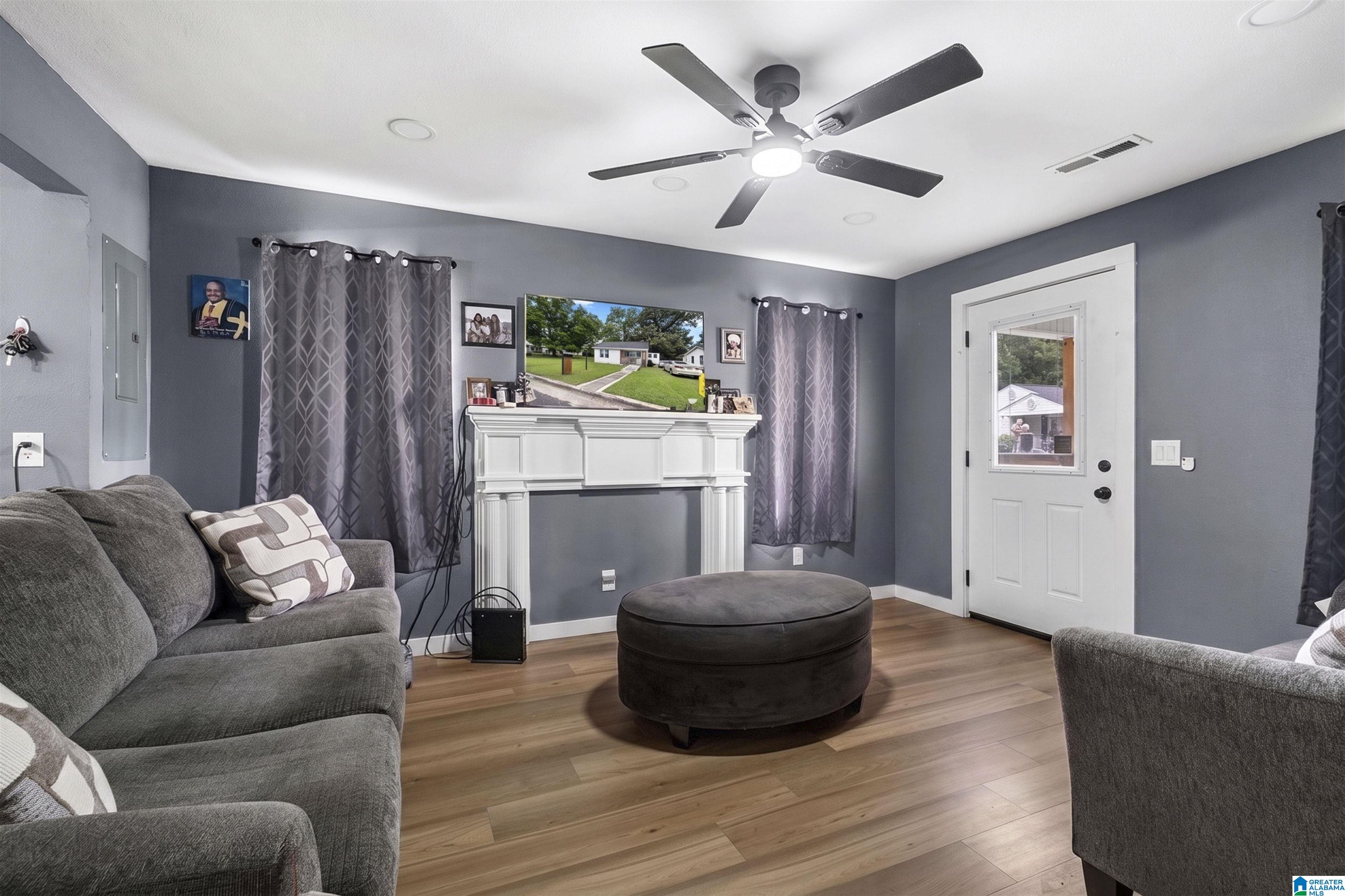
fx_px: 560
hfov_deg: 100.4
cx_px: 672
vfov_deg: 77.3
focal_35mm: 15
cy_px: 448
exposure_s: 1/1.25
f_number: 7.1
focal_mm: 10
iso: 640
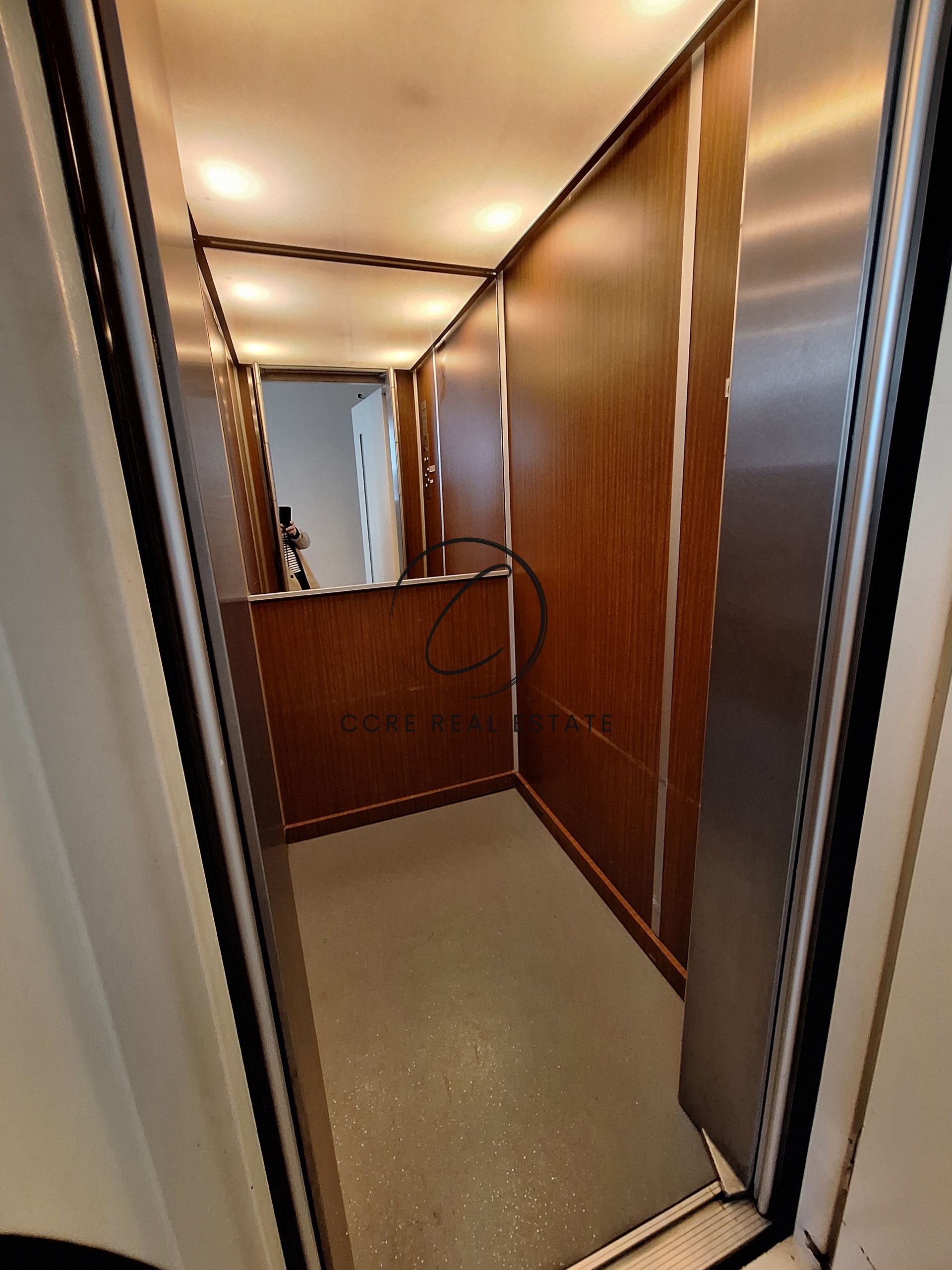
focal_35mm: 13
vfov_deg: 106.2
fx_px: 477
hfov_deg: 89.9
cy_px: 635
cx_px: 476
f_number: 2.2
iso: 200
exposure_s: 1/25
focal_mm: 1.74
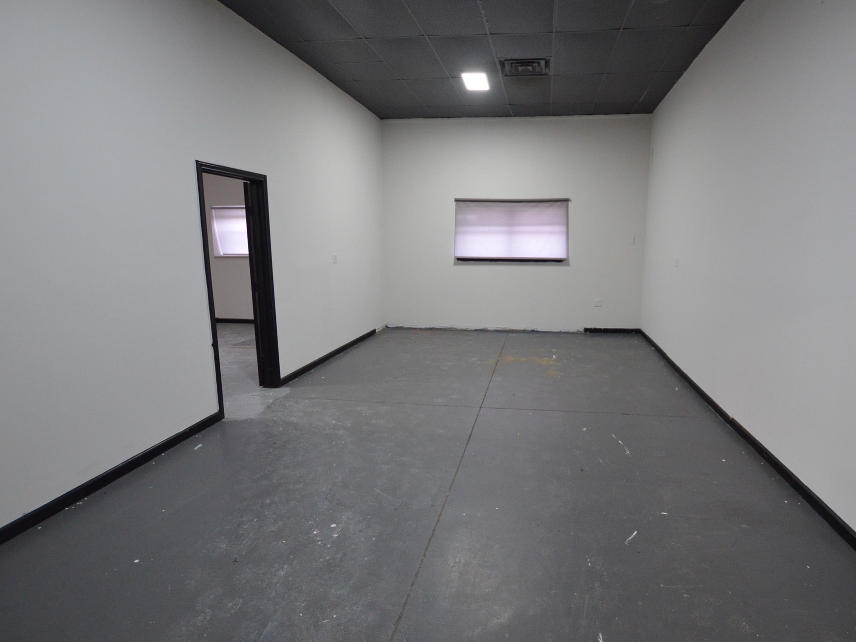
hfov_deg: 87.3
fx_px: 445
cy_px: 326
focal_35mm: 18
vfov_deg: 71.6
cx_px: 483
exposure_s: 1/60
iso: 1250
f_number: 3.5
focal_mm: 10
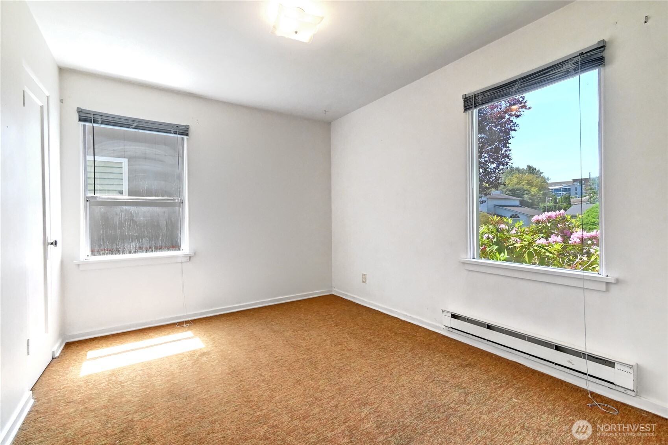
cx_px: 334
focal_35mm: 15
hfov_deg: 100.4
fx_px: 278
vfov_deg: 77.3
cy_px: 222
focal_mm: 10
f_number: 11
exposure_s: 1/25
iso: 3200
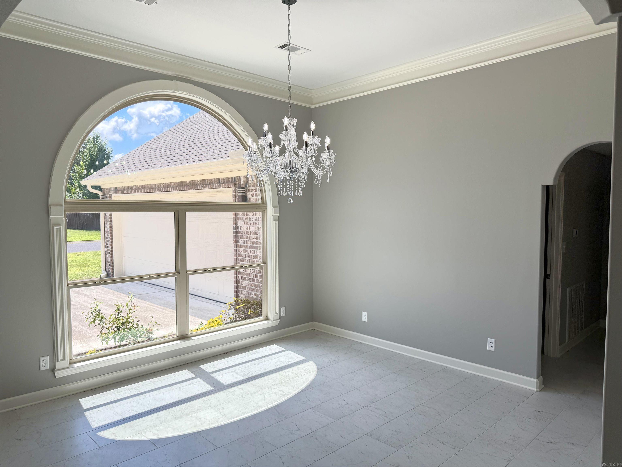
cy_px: 234
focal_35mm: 24
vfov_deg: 56.8
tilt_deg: -3.6
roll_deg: +0.7
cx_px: 311
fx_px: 431
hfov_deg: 71.6
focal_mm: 6.76
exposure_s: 1/2611
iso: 100
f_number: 1.78
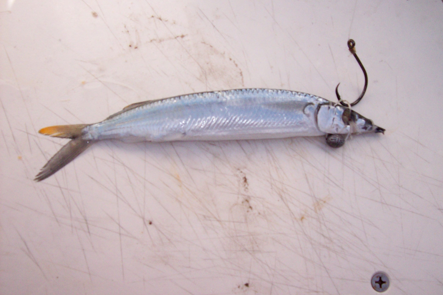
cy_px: 140
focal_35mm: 38
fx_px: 468
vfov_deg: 35.0
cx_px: 223
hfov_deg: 50.7
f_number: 4.8
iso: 140
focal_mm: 6
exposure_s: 1/1401
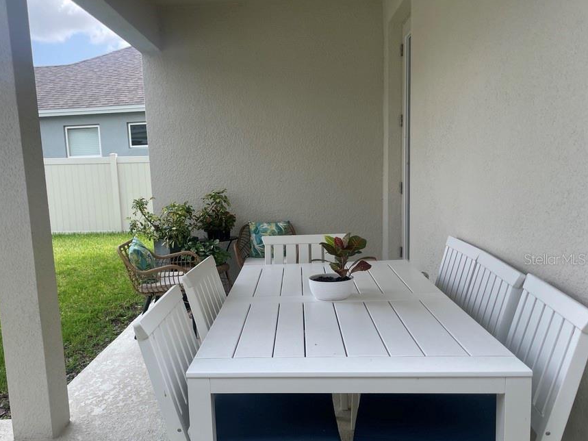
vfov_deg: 45.2
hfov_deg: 57.9
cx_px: 238
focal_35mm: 31
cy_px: 259
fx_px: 527
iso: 32
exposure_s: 1/849
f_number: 1.6
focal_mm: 4.2
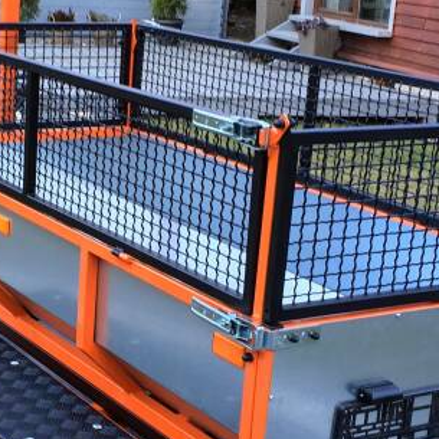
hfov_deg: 20.4
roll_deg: -2.2
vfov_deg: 20.6
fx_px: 1205
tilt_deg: -13.7
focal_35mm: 84
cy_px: 213
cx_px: 76
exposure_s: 1/50
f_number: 2.2
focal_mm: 4.15
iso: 32
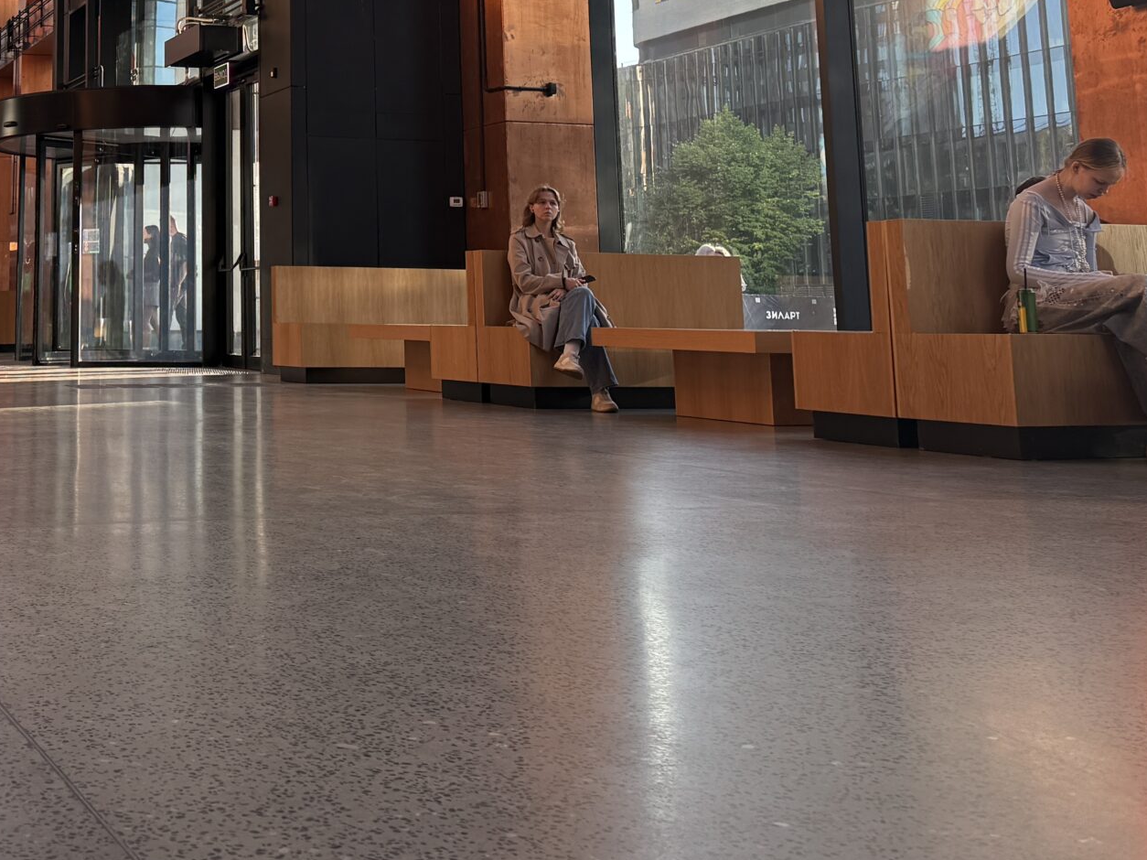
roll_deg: -0.3
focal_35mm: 49
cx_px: 165
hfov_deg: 37.0
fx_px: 1623
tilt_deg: +9.9
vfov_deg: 28.2
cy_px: 35
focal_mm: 6.76
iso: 100
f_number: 1.78
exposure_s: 1/339
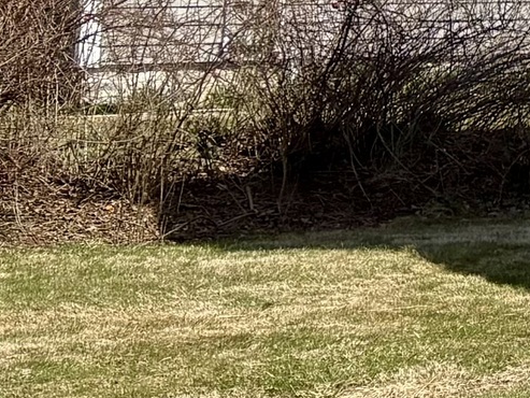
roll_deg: +2.3
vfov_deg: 8.6
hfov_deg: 9.3
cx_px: 1646
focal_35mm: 162
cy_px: -420
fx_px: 2481
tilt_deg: +14.2
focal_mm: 5.96
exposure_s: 1/3448
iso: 50
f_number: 1.6
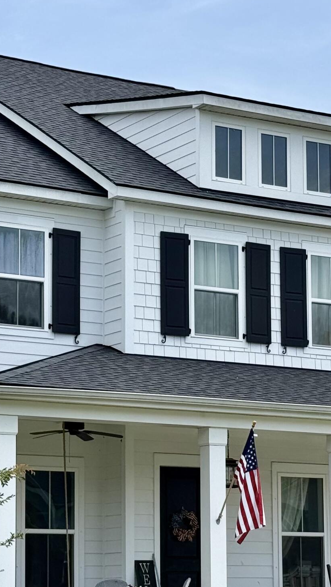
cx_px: 192
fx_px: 1669
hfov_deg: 11.3
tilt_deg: +7.1
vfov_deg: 19.9
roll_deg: +0.2
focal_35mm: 107
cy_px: 396
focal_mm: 6.76
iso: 64
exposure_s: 1/3704
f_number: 1.78
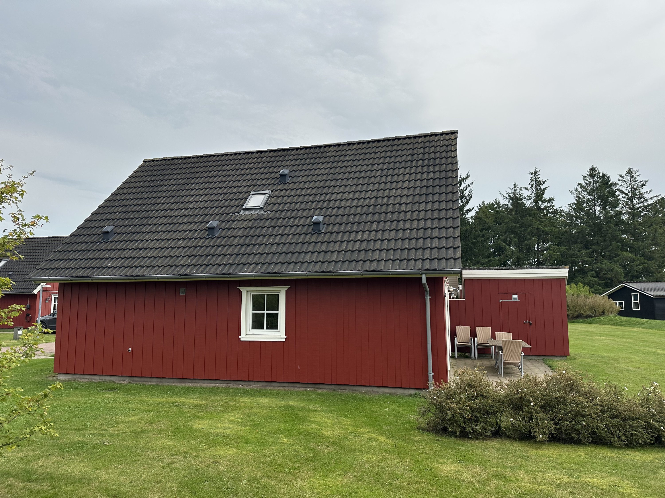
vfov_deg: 56.8
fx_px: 461
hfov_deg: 71.6
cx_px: 332
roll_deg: -0.2
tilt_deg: +5.2
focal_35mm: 24
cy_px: 249
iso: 80
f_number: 1.78
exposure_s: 1/3247
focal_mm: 6.86
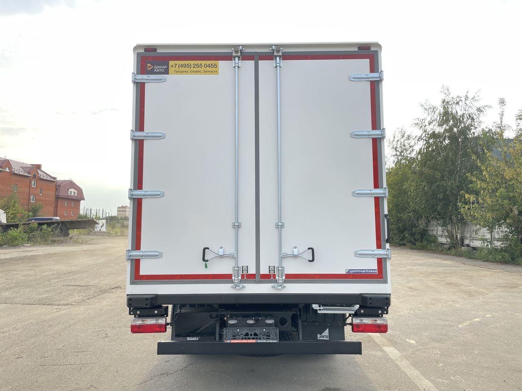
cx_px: 261
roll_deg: -1.1
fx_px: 392
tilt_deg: +5.3
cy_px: 196
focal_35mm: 26
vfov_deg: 53.1
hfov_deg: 67.3
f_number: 1.6
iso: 50
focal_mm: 4.2
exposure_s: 1/606
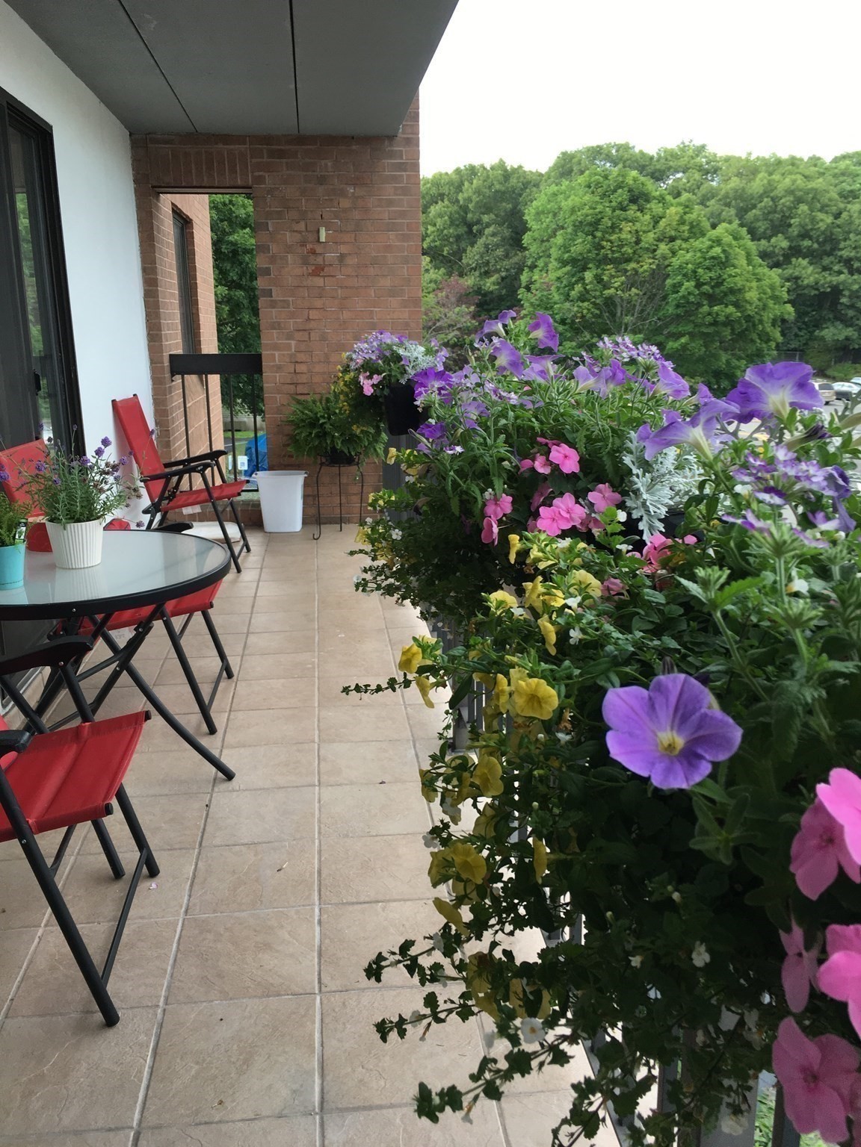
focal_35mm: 29
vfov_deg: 61.7
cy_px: 574
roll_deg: -1.0
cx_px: 430
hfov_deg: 48.2
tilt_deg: -13.9
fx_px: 962
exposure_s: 1/120
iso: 40
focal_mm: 4.15
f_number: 2.2
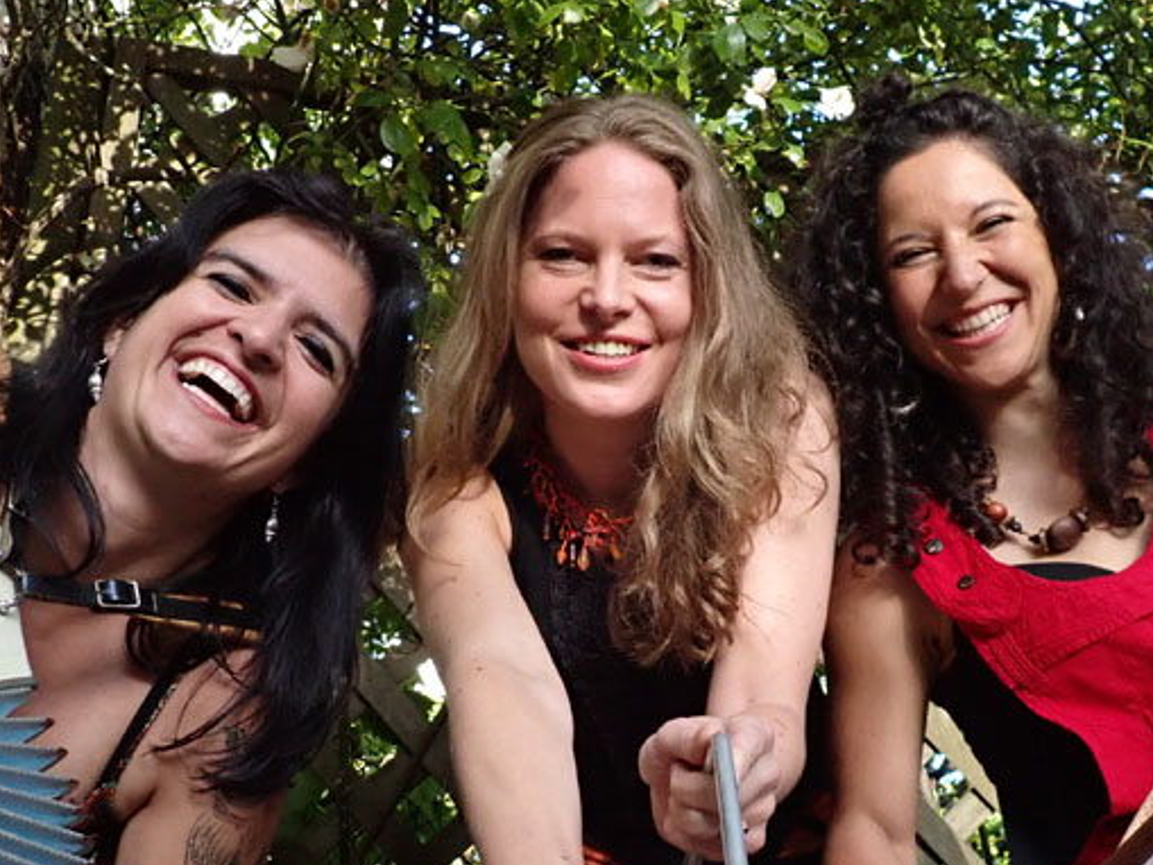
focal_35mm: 45
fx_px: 1499
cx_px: 583
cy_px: 589
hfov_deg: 42.1
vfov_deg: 31.9
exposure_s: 1/640
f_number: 2.8
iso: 800
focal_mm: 4.5
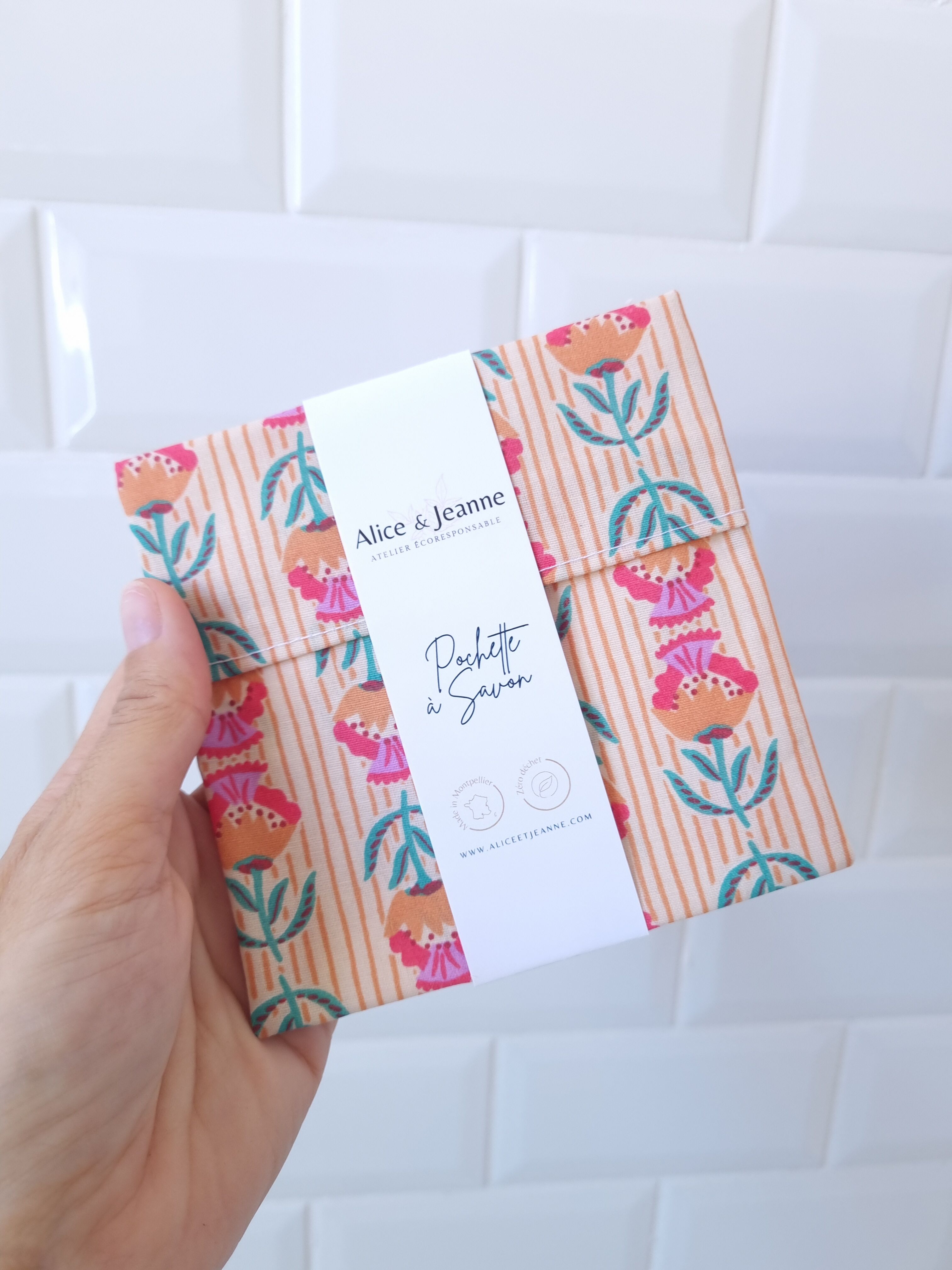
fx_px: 953
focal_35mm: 26
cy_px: 635
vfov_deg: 67.3
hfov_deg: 53.1
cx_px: 476
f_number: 1.8
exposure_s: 1/50
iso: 100
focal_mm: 5.4
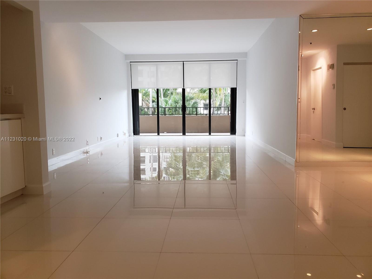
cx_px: 186
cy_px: 140
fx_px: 279
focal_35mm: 26
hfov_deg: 67.3
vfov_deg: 53.1
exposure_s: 1/60
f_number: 2.4
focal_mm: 4.3
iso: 200
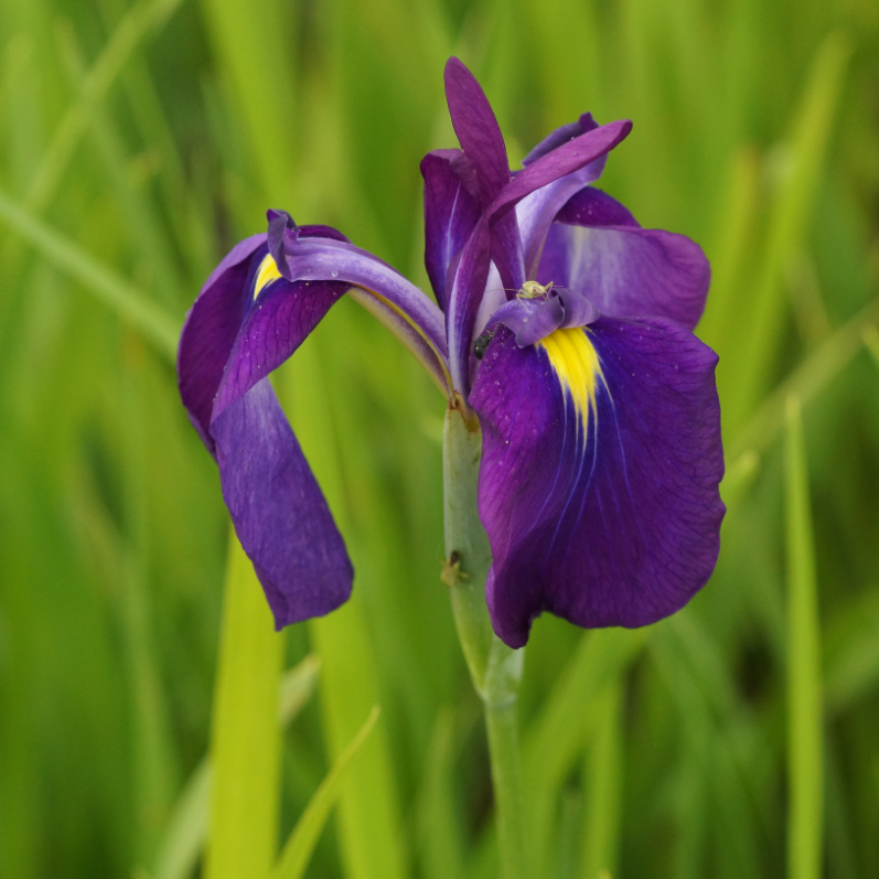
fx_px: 5516
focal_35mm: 192
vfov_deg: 9.1
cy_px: 439
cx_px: 502
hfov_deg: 9.1
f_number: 5.6
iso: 800
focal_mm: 100
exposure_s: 1/160
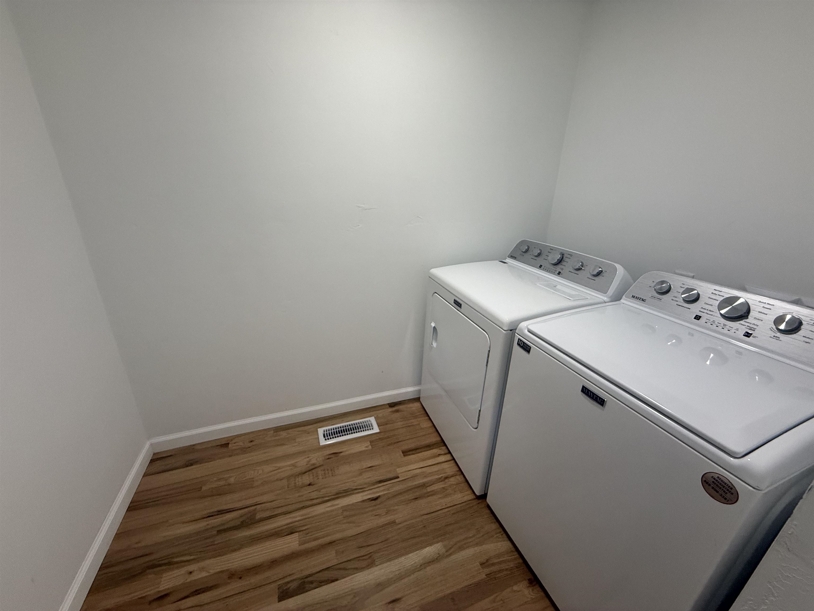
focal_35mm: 14
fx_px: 329
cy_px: 306
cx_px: 407
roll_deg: -1.6
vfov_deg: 85.7
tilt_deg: -19.5
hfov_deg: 102.1
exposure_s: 1/120
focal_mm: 2.22
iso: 250
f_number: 2.2
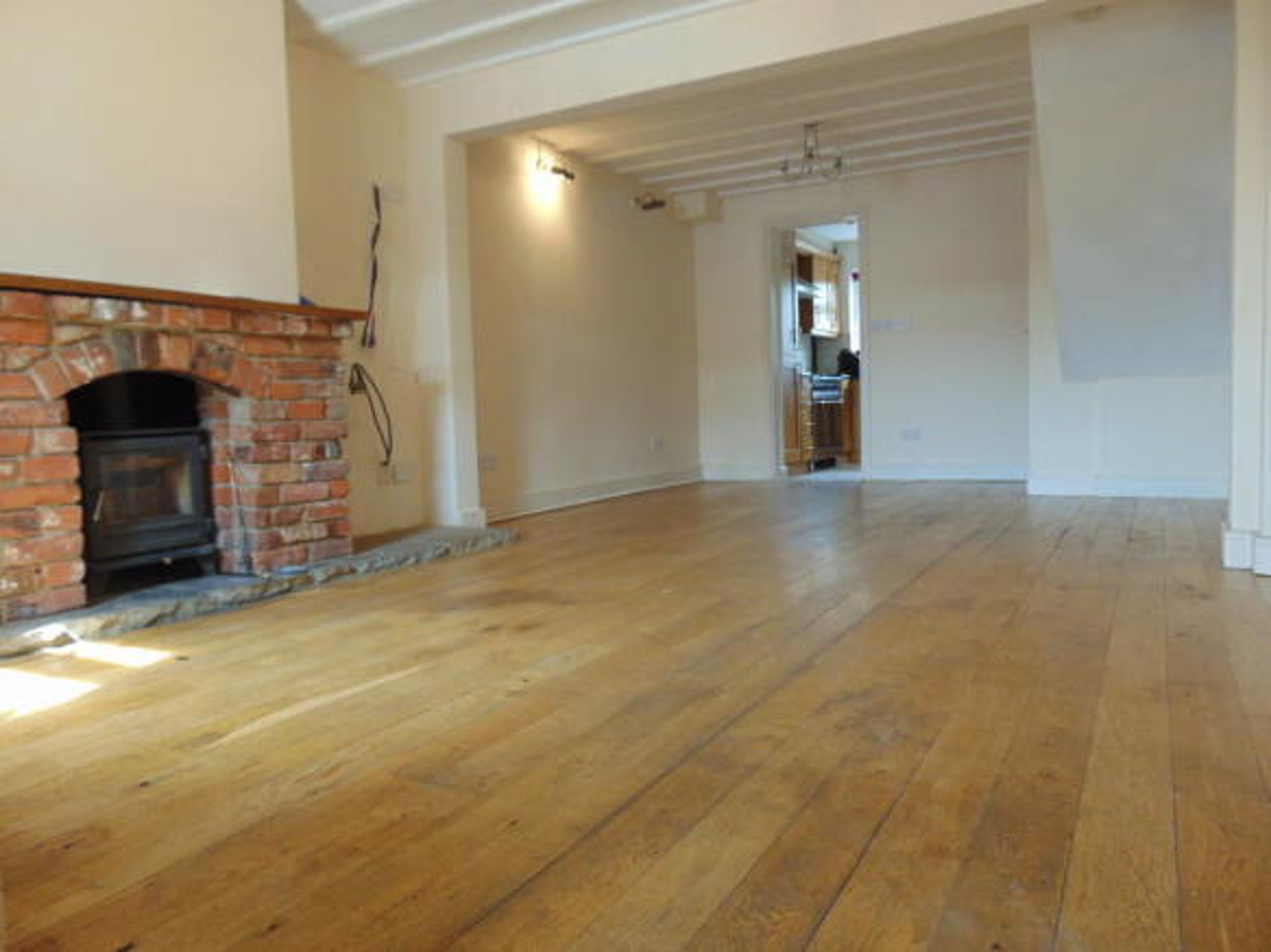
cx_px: 636
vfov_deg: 54.9
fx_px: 918
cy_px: 476
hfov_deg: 69.4
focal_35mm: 25
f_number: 3
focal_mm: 4.5
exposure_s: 1/30
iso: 160
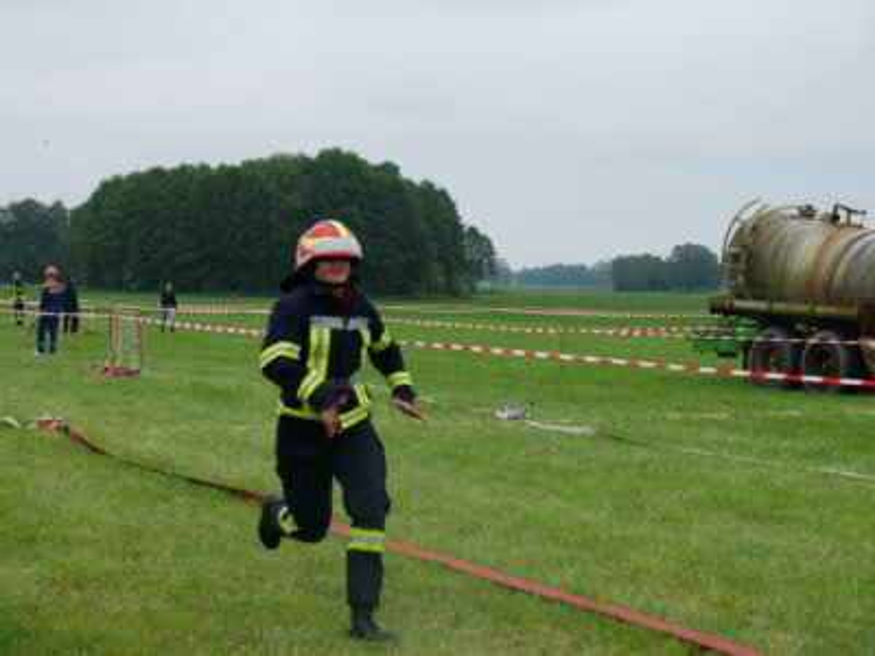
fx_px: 1820
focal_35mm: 72
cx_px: 438
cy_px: 328
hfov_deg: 27.0
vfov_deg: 20.4
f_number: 7.1
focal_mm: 36
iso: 200
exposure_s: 1/250
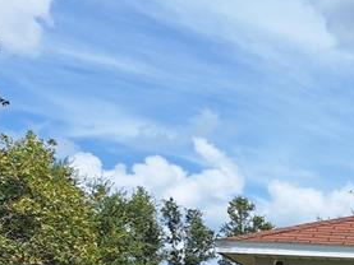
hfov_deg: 18.7
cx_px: 606
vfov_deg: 16.6
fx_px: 870
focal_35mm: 85
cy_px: 319
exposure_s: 1/3937
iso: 40
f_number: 1.8
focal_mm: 5.54
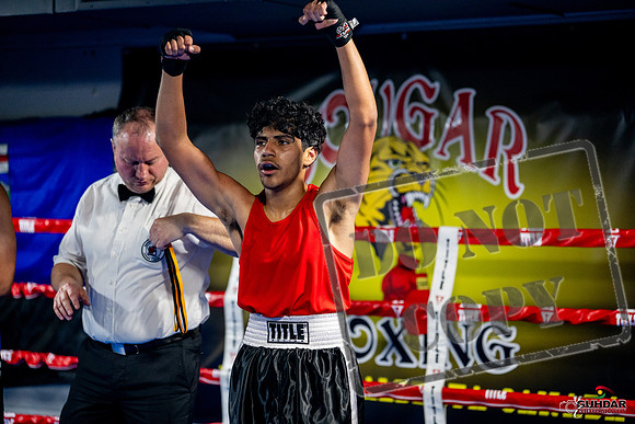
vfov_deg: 17.3
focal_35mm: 79
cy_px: 212
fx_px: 1394
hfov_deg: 25.7
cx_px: 318
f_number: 2
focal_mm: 79
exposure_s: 1/1000
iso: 4000
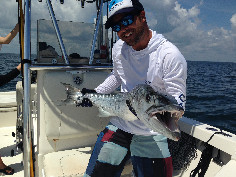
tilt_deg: -8.6
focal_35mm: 33
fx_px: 225
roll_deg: -2.2
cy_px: 88
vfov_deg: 42.9
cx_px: 118
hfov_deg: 55.4
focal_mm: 4.12
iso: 50
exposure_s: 1/4926
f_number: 2.4
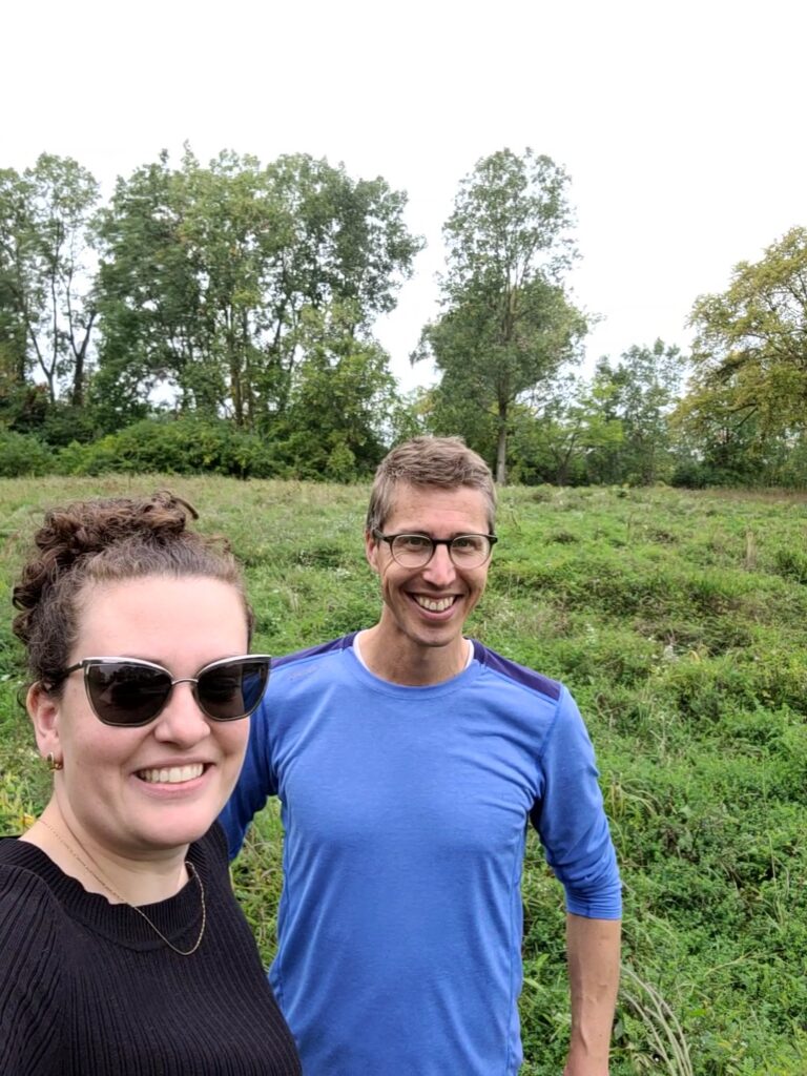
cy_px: 538
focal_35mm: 25
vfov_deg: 69.4
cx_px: 404
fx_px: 777
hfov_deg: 54.9
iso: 50
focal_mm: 3.3
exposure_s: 1/492
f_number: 2.2
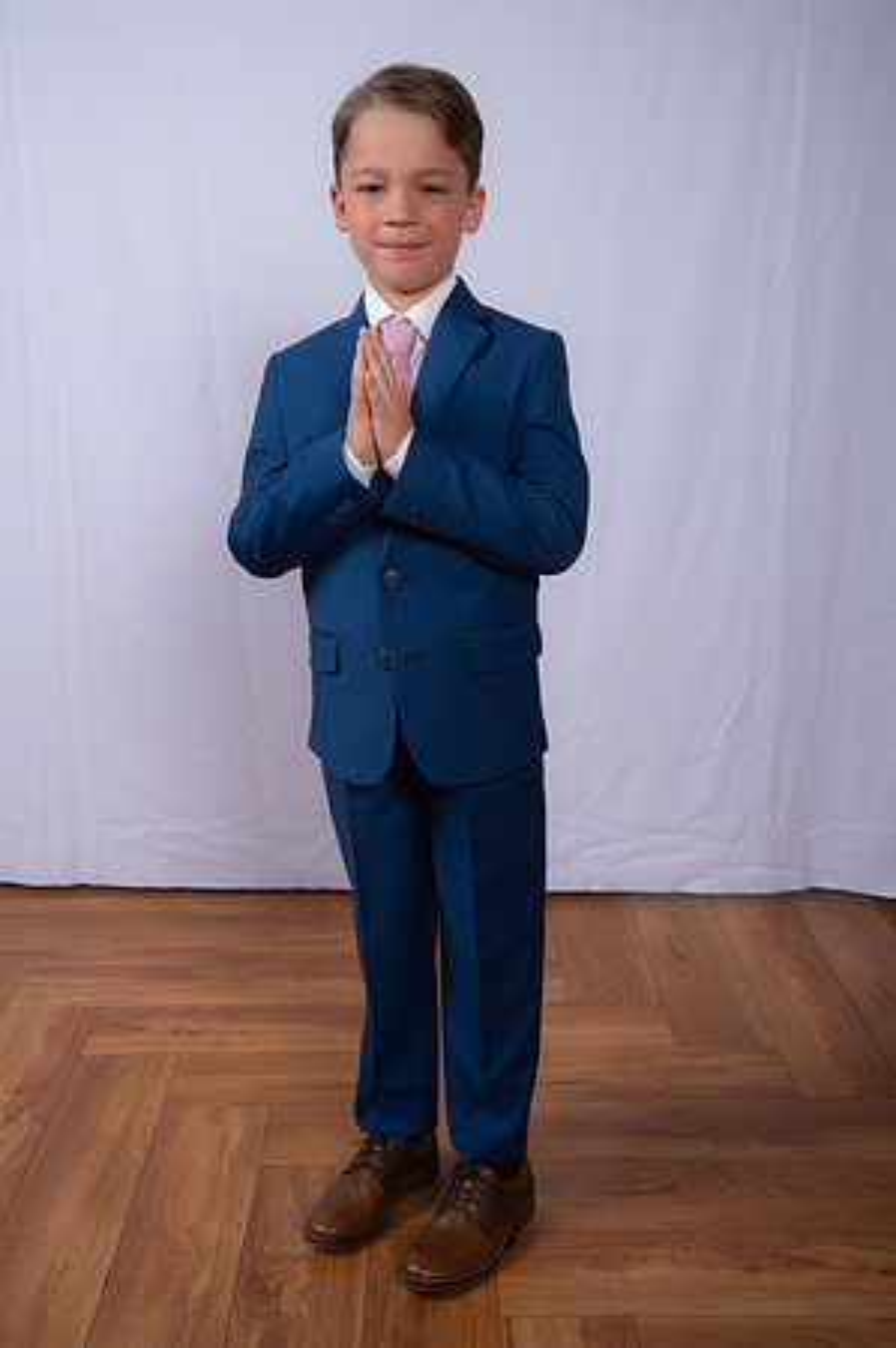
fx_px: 1572
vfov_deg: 46.4
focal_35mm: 42
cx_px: 448
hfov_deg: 31.8
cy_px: 674
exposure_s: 1/160
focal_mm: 42
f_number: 8
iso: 250
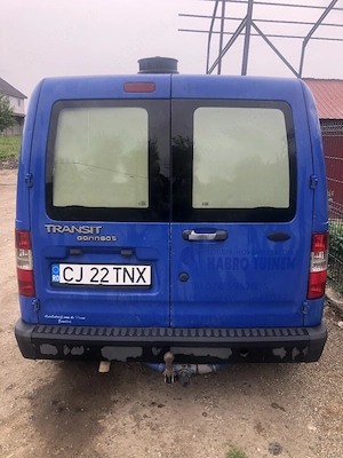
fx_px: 370
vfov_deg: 63.4
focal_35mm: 28
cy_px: 229
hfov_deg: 49.7
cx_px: 172
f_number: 1.8
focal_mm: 4
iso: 20
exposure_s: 1/278
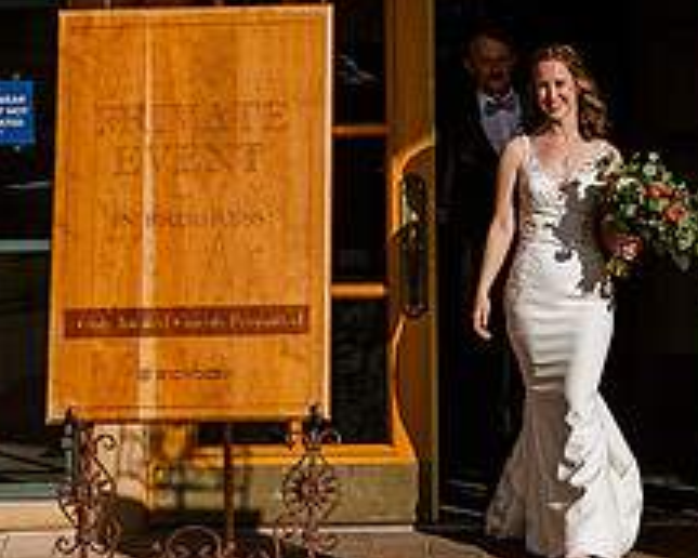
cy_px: 207
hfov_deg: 17.5
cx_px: 551
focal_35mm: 109
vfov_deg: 14.1
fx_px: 2252
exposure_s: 1/640
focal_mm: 38
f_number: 4
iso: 125
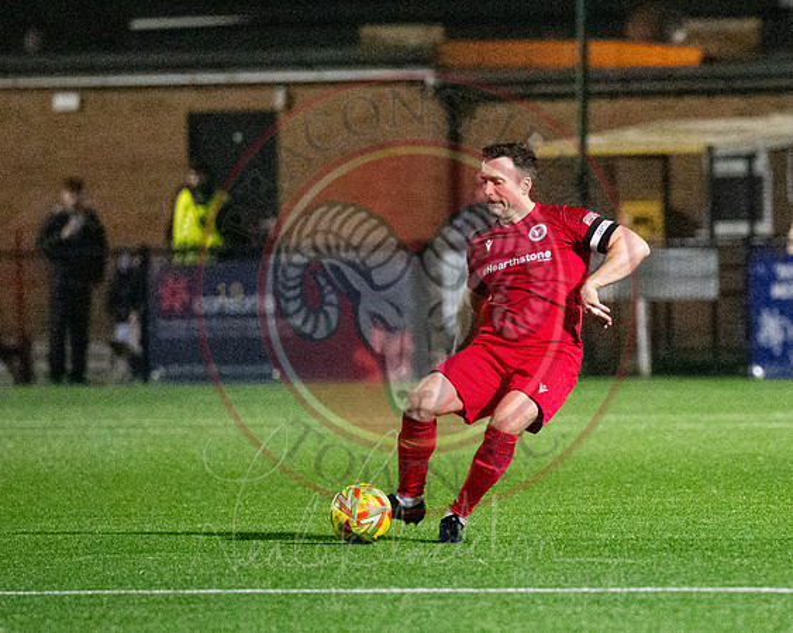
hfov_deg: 3.8
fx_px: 12039
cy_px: 341
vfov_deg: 3.0
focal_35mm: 513
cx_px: 667
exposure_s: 1/1000
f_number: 2.8
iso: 8000
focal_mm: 200
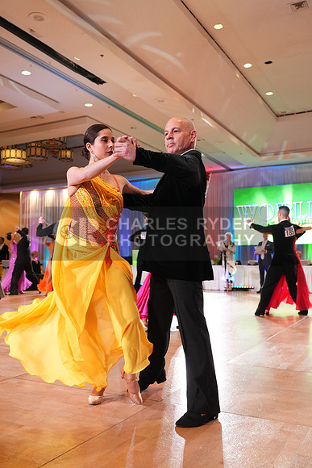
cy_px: 234
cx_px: 156
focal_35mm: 33
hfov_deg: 40.0
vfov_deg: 57.2
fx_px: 429
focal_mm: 33
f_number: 4
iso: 2500
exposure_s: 1/320
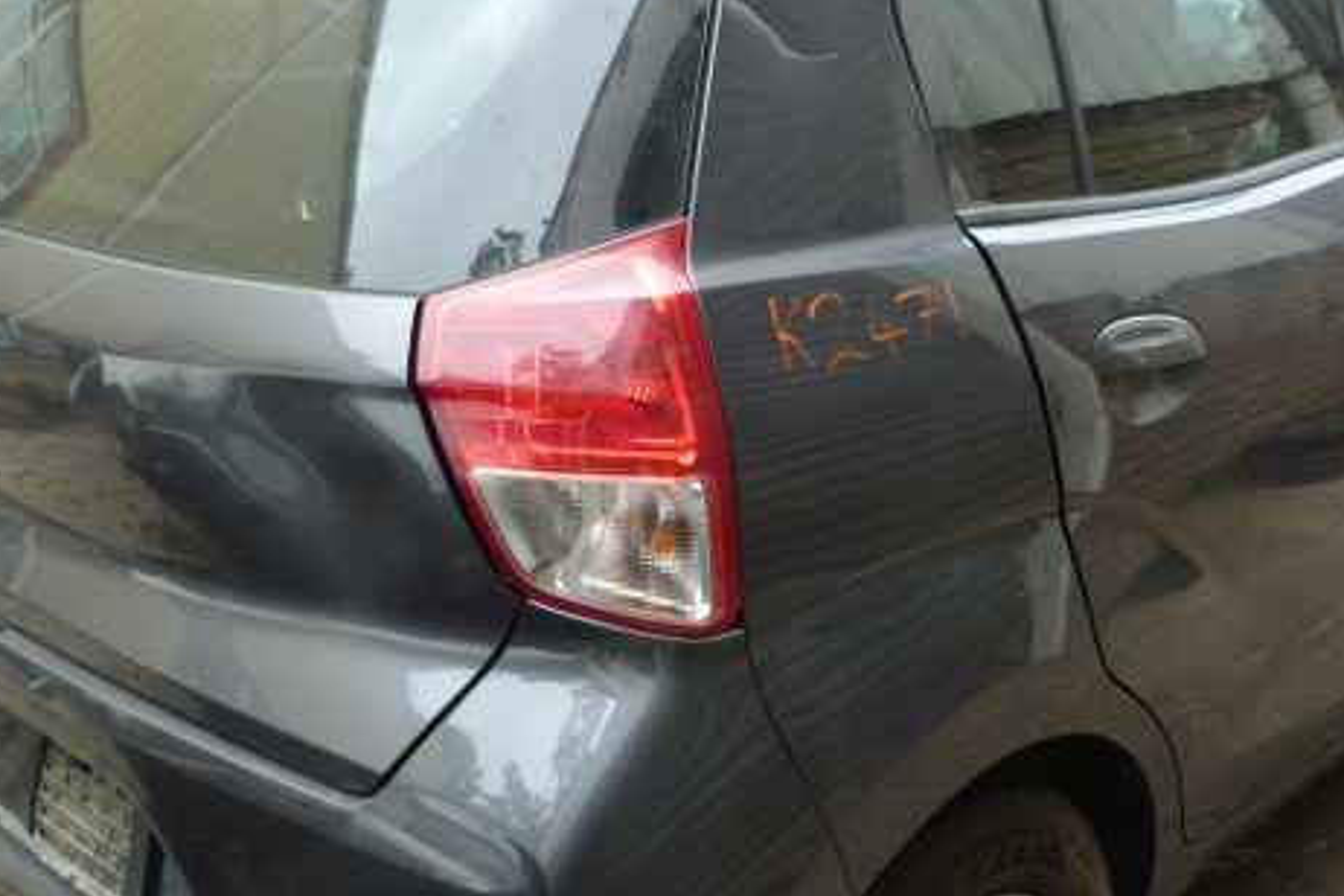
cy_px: 422
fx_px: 1680
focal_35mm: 45
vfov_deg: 29.9
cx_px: 815
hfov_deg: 43.4
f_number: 2.8
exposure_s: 1/60
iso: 100
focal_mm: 4.5
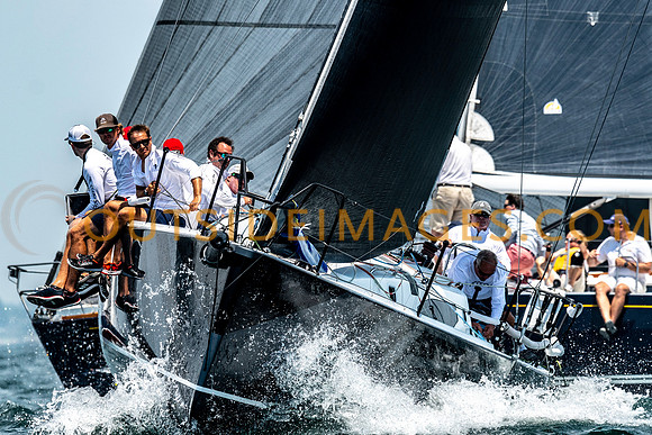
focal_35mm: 553
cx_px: 251
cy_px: 168
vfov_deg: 2.5
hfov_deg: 3.7
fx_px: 10022
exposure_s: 1/2000
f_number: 5.6
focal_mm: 300
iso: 320
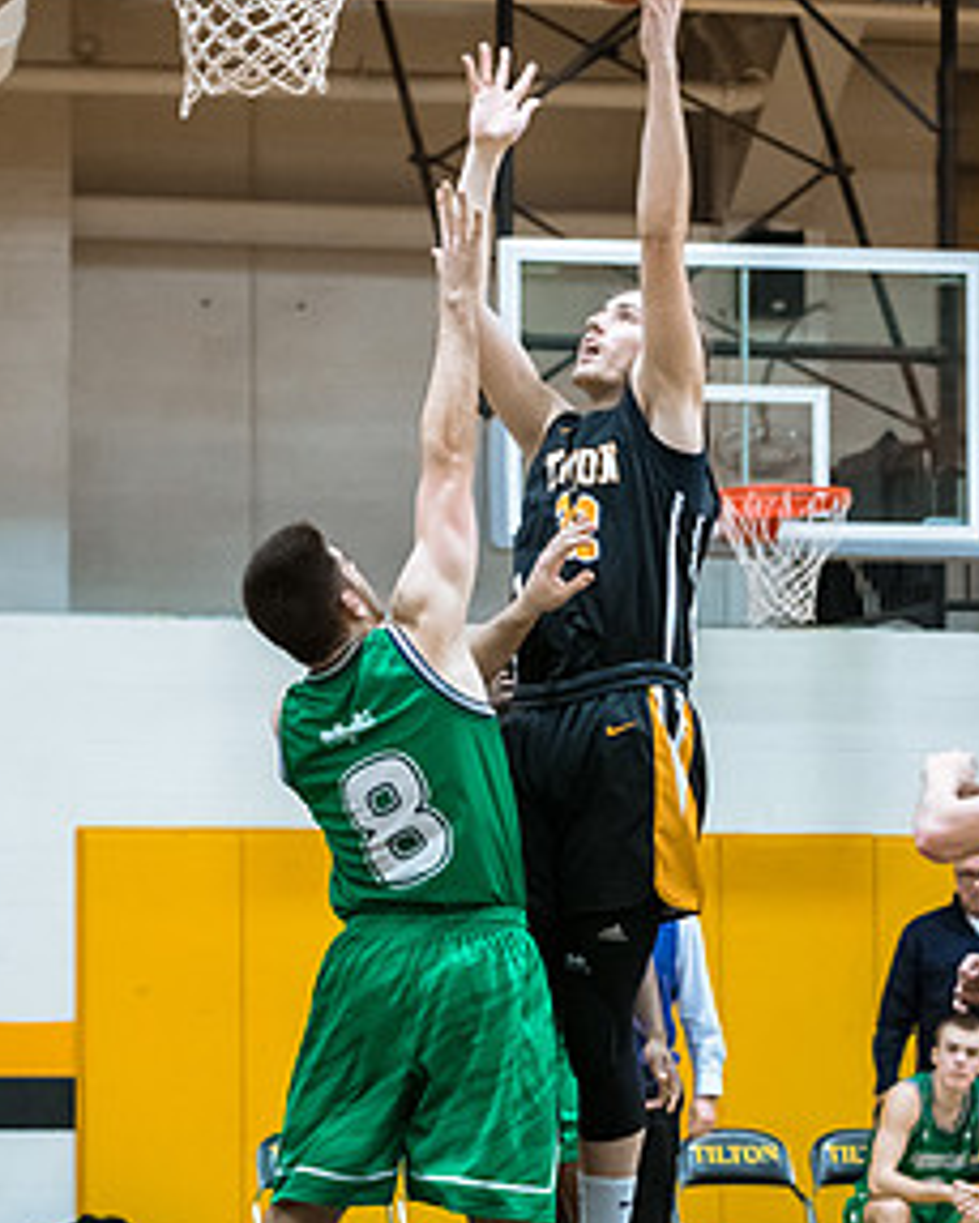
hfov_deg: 7.8
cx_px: 453
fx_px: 7204
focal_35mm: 199
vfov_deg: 9.7
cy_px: 706
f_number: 2.8
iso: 3200
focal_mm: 90
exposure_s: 1/400
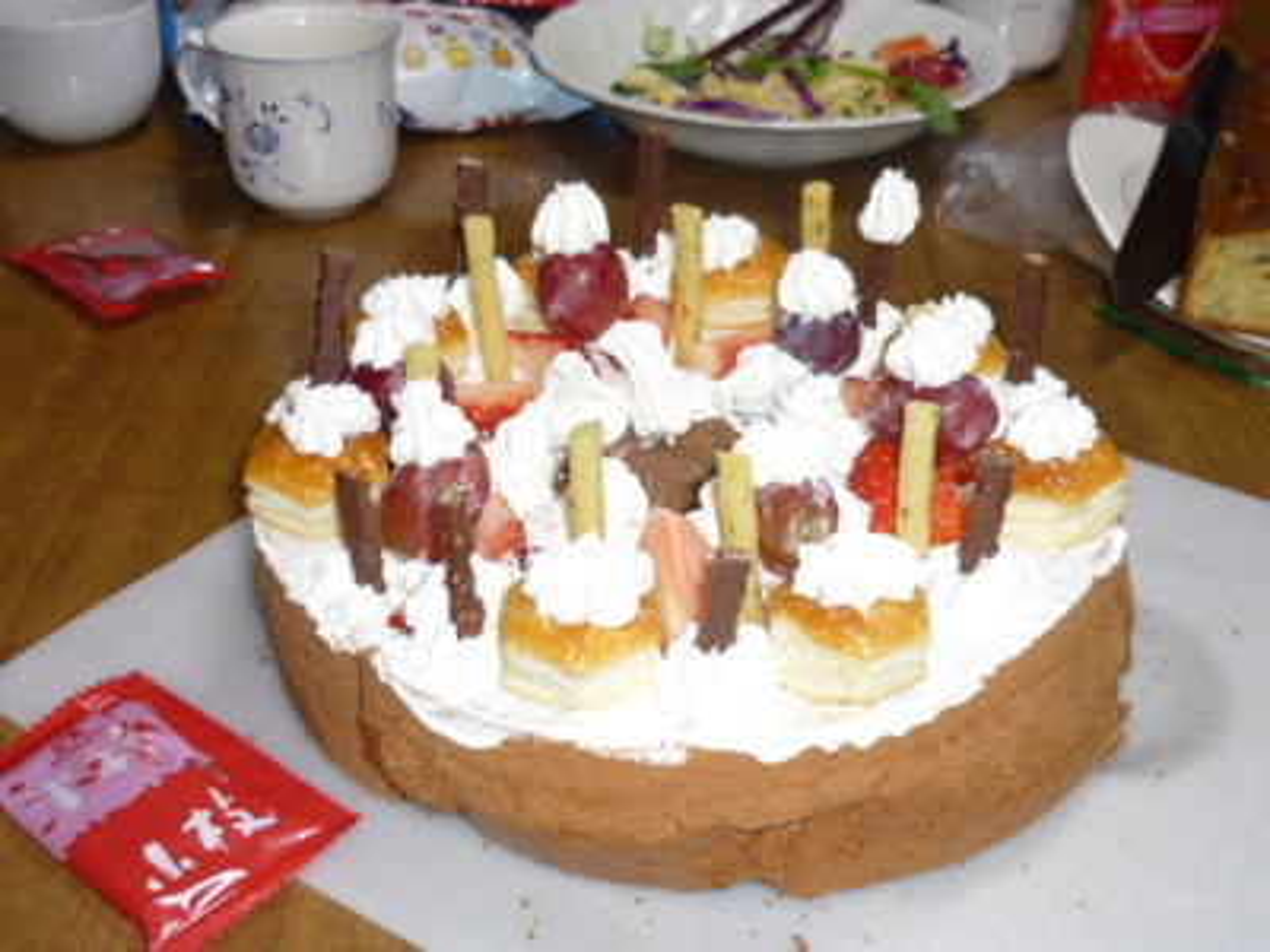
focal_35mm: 43
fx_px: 1578
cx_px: 635
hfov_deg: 43.9
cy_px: 476
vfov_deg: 33.6
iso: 100
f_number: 2.8
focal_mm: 5.5
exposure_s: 1/30
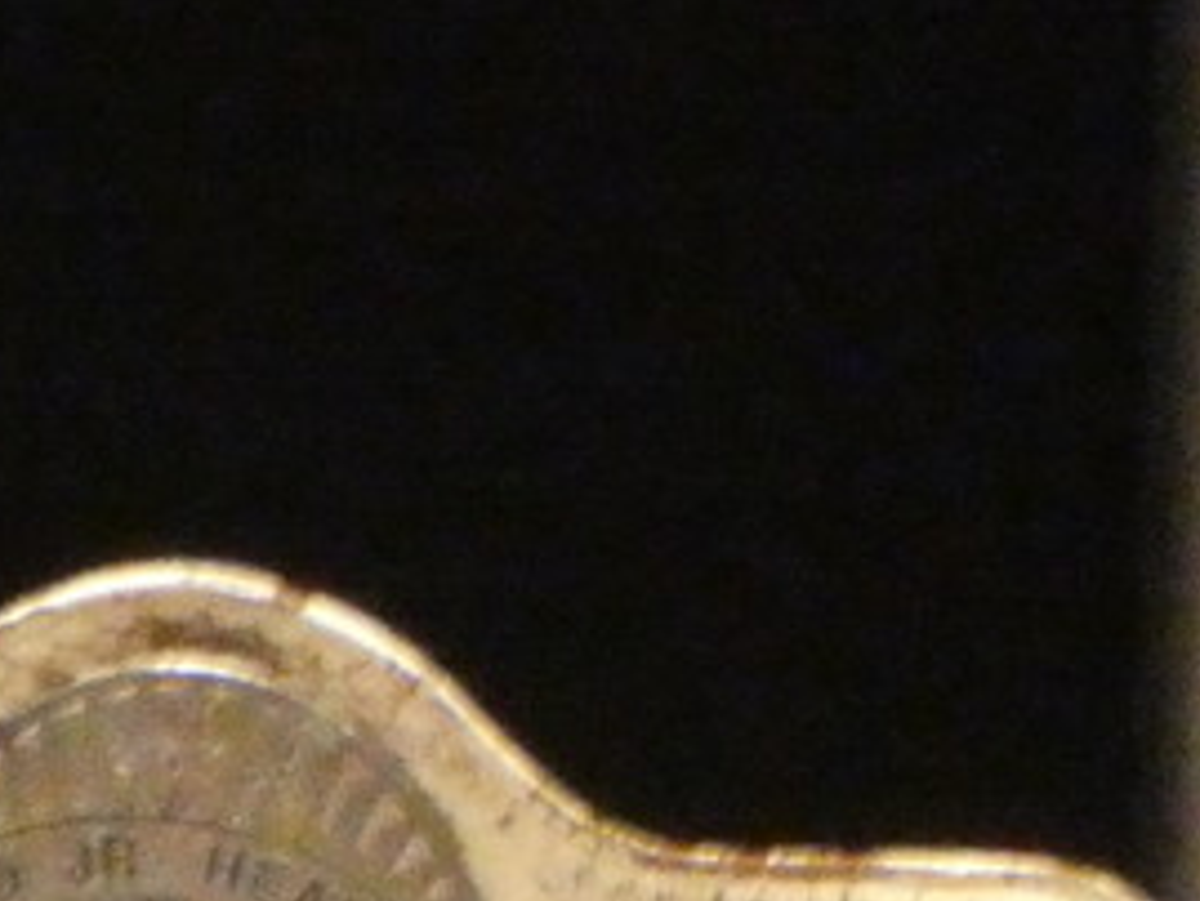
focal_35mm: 2676
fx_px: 92808
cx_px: -1030
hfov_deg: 0.7
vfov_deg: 0.6
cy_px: 1601
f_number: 6.1
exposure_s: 1/200
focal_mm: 107.5
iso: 3200
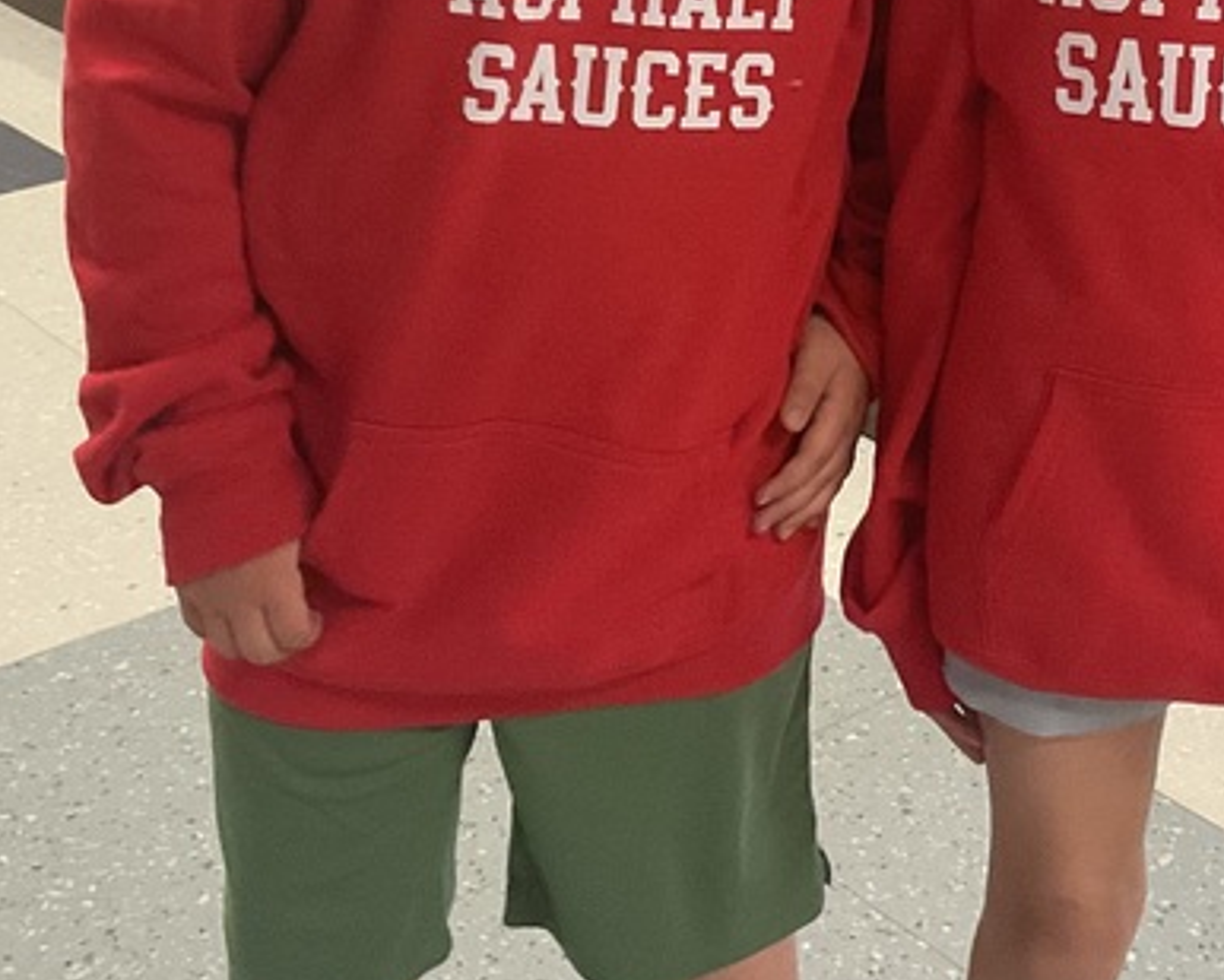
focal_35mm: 75
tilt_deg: -20.2
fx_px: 2718
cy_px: 152
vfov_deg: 20.1
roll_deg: -0.6
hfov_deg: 25.2
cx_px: 882
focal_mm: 3
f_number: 1.8
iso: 250
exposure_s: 1/60
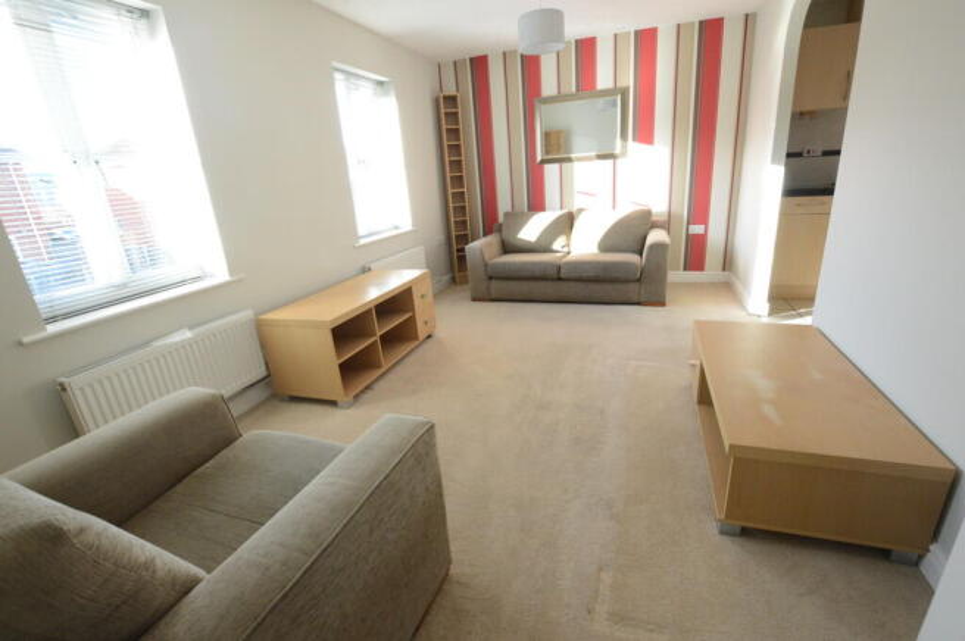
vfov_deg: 77.2
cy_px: 320
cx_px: 482
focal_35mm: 15
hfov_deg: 100.4
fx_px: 402
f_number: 11
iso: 1600
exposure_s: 1/30
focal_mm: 10
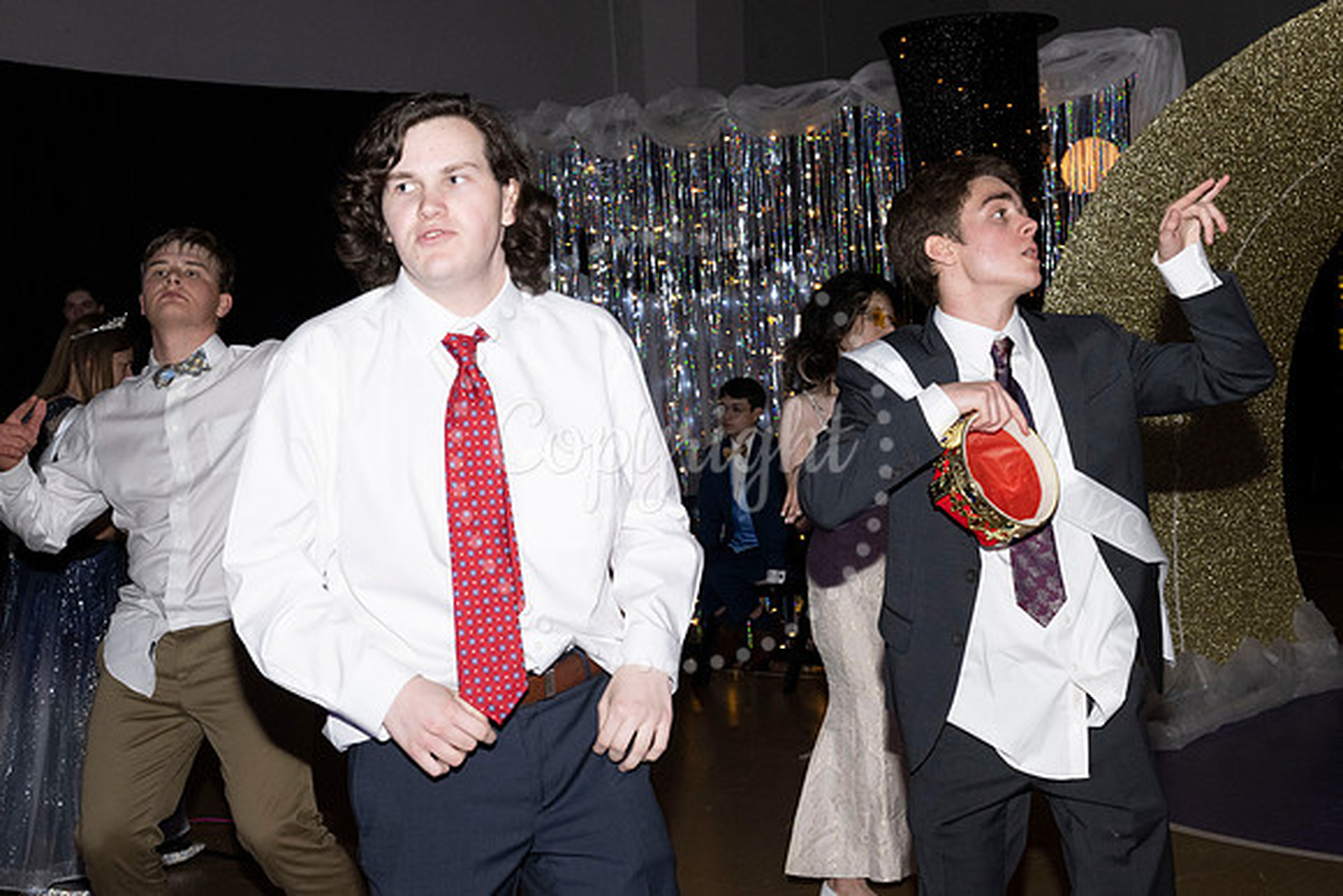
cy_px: 448
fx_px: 1915
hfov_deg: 38.4
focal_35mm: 51
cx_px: 821
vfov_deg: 26.3
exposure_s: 1/80
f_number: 5.6
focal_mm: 42
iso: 2000
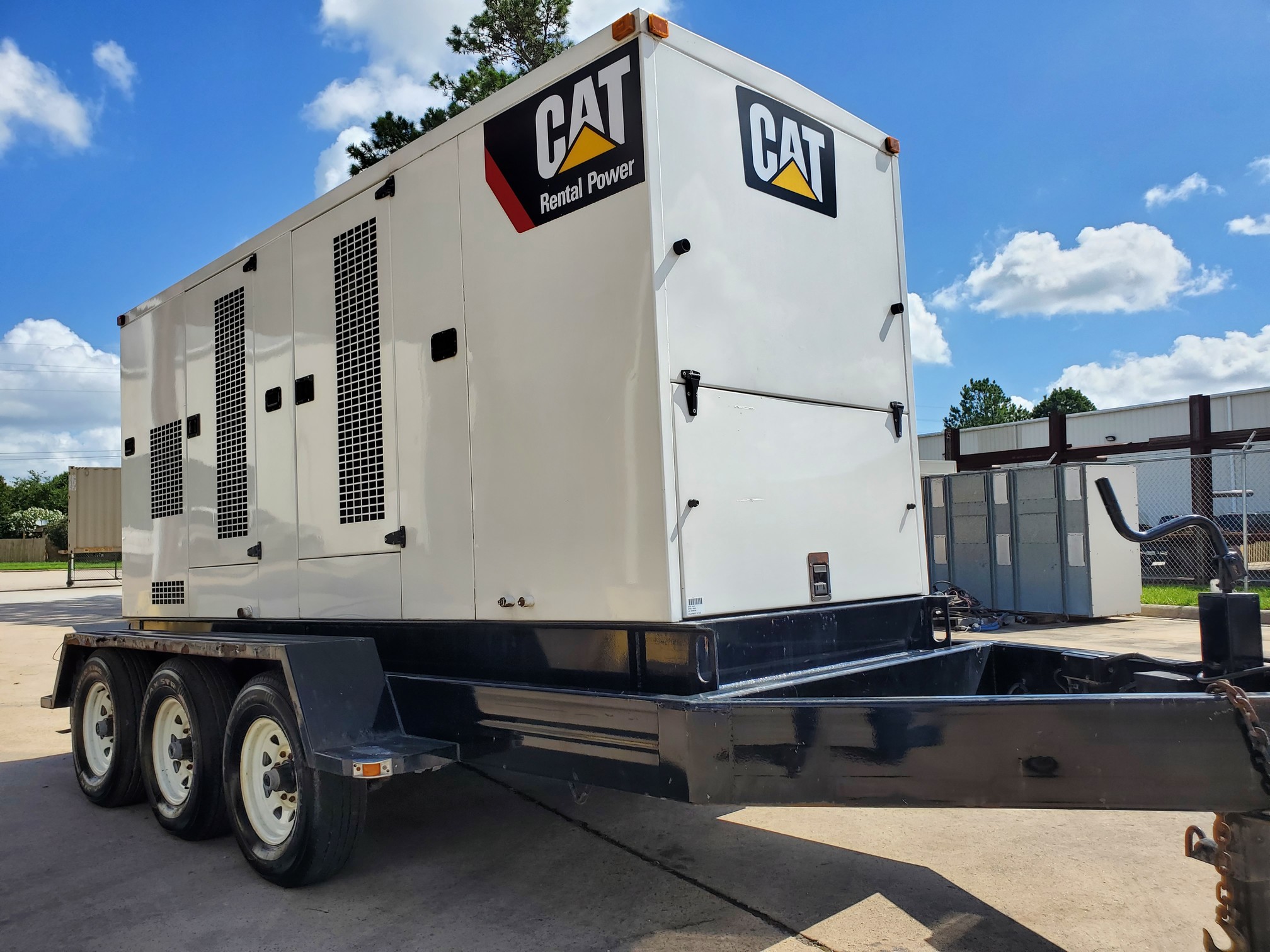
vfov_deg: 53.1
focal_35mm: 26
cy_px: 476
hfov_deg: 67.3
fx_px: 954
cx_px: 635
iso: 50
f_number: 2.4
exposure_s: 1/1590
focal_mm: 4.3
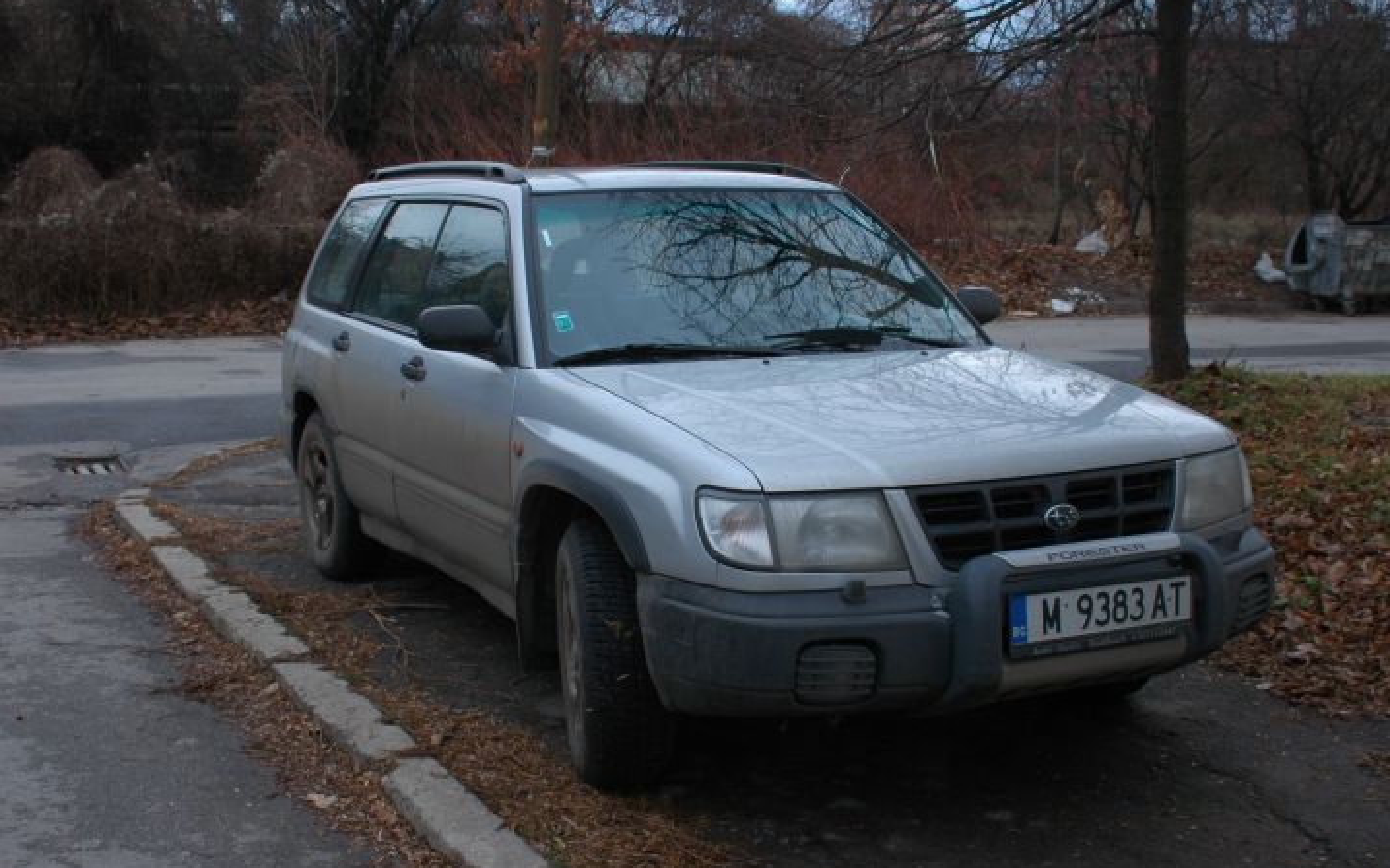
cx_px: 695
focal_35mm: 43
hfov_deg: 46.2
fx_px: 1628
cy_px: 423
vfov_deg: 29.8
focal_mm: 28
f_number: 5.6
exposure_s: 1/20
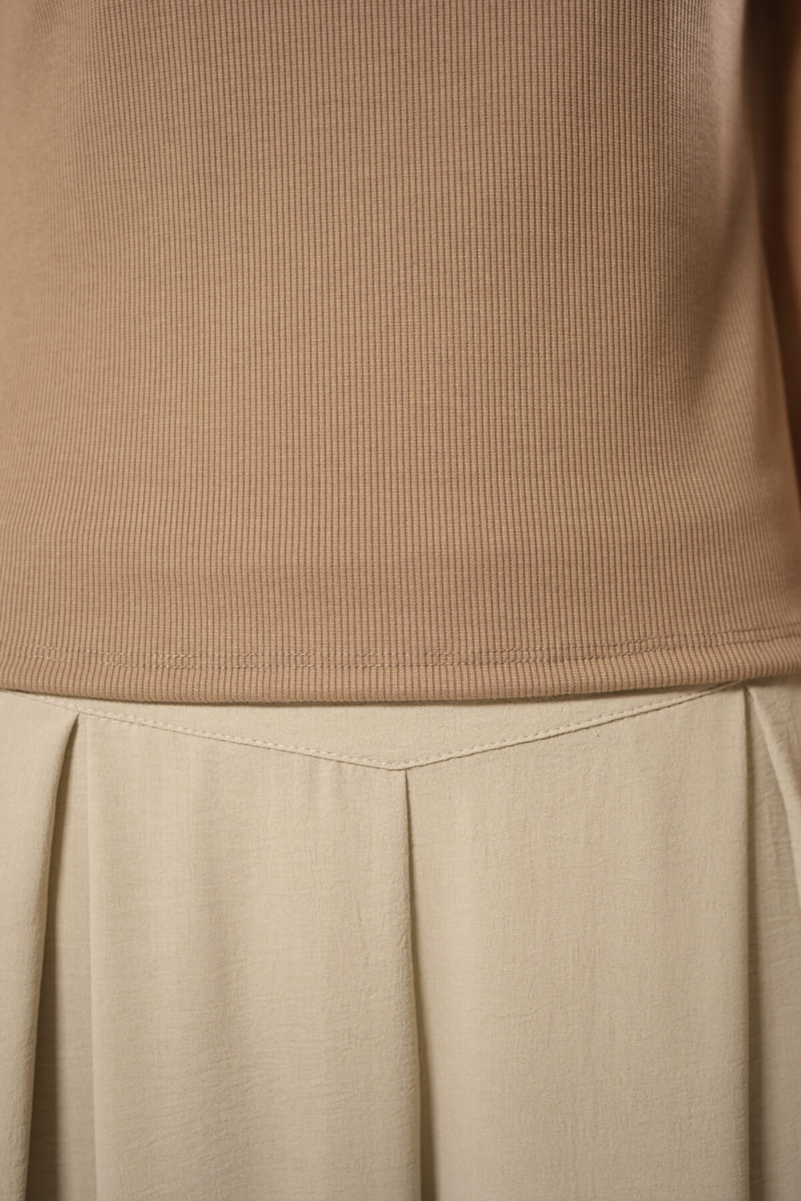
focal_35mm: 50
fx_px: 1669
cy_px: 600
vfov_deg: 39.6
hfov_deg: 27.0
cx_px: 400
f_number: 2.8
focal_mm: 50
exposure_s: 1/60
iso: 400
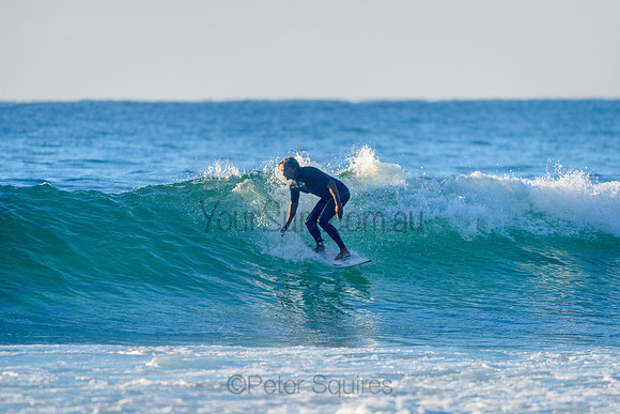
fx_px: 8616
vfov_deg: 2.8
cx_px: 310
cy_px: 207
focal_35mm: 500
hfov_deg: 4.1
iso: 400
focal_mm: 500
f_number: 5.6
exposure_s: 1/2000
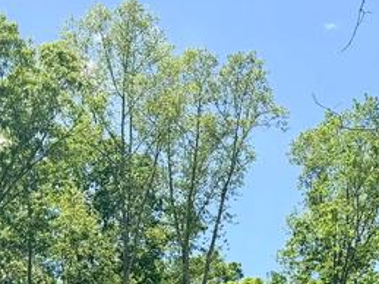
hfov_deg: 20.6
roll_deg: +2.0
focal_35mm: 95
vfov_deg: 14.8
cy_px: 378
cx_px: 231
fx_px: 1040
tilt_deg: +10.3
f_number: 1.78
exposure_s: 1/3953
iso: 80
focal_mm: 6.76
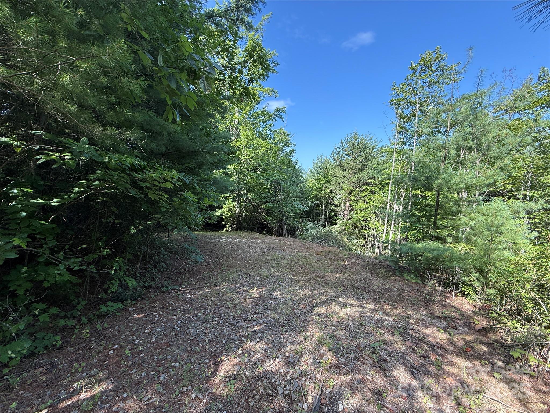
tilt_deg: -4.5
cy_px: 206
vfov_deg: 85.7
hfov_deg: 102.1
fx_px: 222
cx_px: 275
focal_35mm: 14
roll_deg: -0.1
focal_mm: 2.22
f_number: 2.2
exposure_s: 1/331
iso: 64
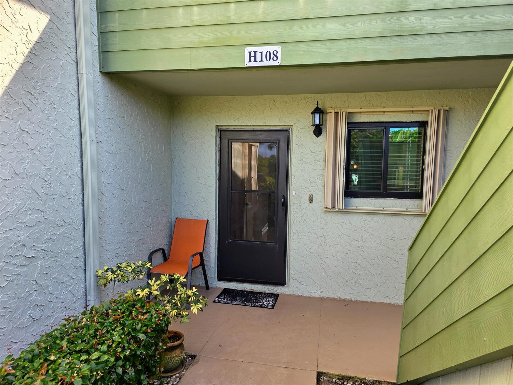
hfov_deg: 73.9
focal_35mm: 23
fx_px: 341
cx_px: 256
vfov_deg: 58.9
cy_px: 192
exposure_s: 1/359
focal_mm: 6.3
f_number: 1.7
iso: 32
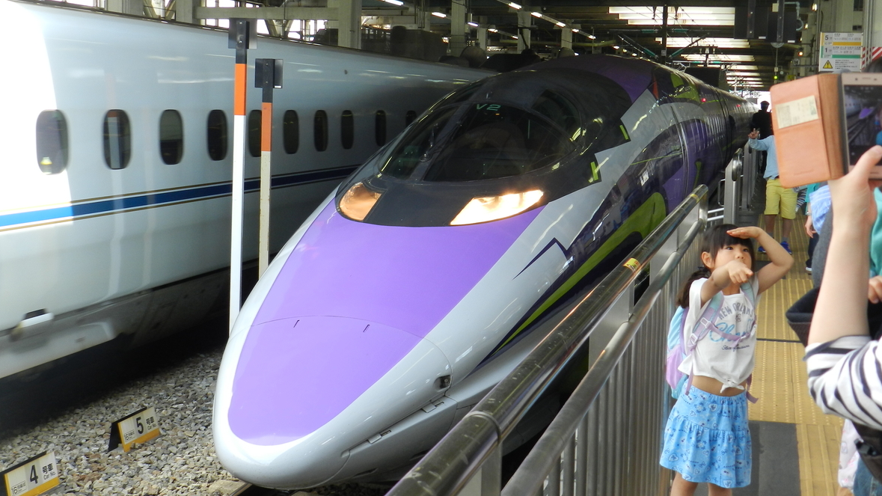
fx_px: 1193
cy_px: 198
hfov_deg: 40.6
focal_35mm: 51
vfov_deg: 23.5
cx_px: 447
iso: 160
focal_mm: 8.1
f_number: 4.2
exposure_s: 1/100
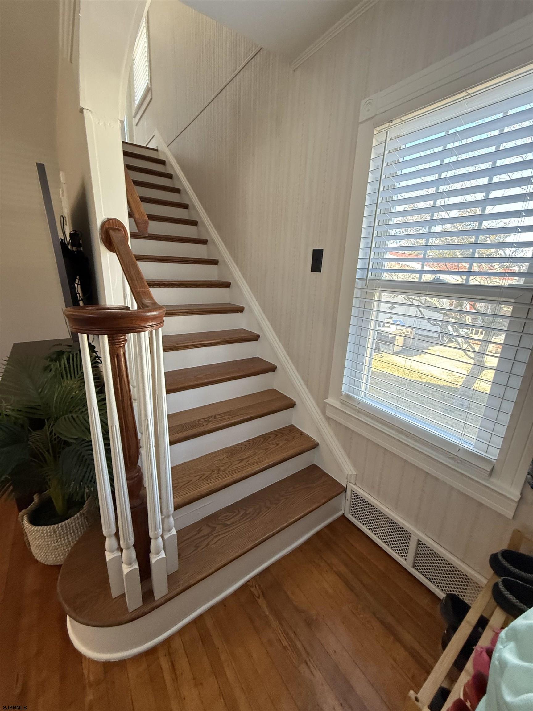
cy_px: 356
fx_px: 287
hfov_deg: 85.7
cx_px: 266
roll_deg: -3.6
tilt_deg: -18.2
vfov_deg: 102.1
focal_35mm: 14
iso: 320
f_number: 2.2
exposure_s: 1/120
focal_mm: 2.22
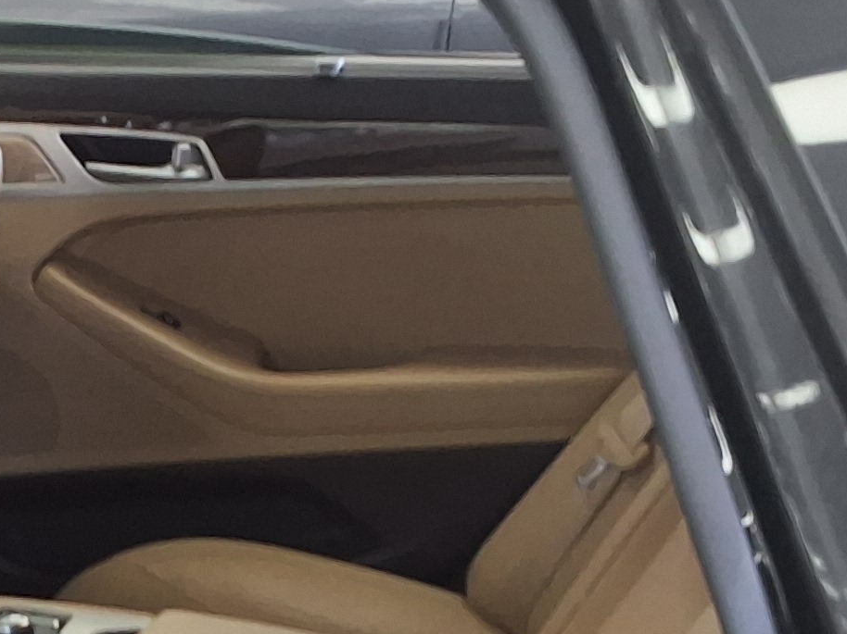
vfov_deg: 14.5
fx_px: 2446
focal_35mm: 100
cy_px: 634
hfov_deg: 18.9
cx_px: -66
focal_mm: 2.91
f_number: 1.9
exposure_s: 1/60
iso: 40
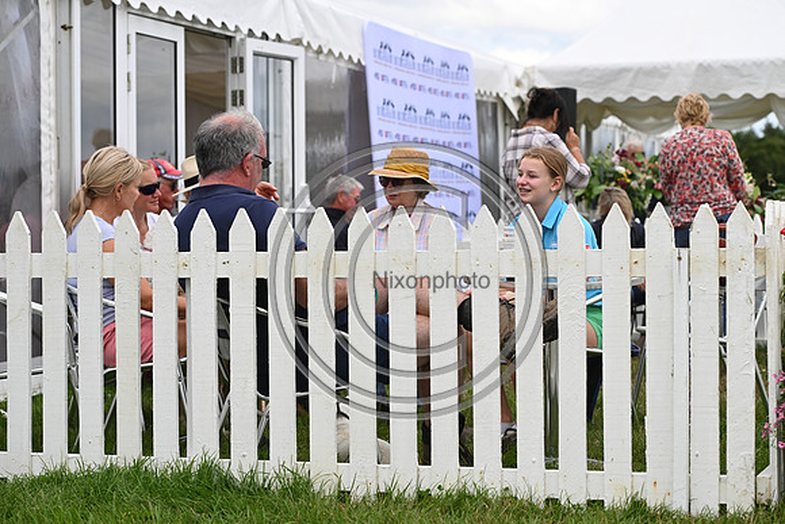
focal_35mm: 86
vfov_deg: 15.9
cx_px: 392
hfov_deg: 23.6
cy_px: 262
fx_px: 1876
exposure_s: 1/800
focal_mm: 86
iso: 250
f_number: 5.6
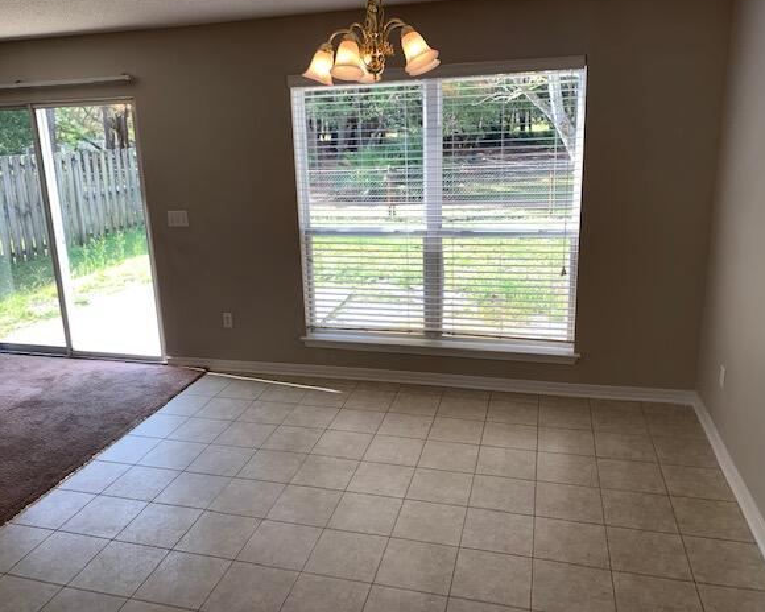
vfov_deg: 51.5
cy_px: 297
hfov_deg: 62.2
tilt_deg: -15.0
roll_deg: +1.6
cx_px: 357
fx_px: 634
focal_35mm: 28
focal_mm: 4.25
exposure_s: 1/120
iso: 25
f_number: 1.8
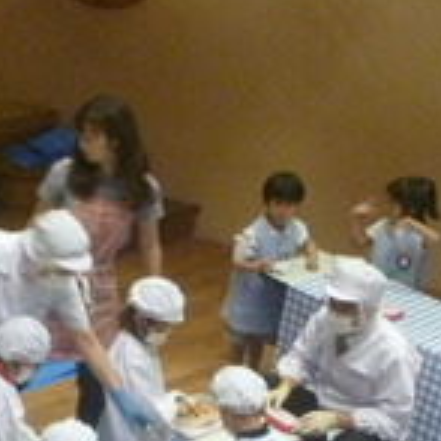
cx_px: 168
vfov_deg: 17.4
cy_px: 378
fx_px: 1427
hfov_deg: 17.5
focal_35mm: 99
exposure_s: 1/30
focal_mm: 4.9
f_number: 3.3
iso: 400
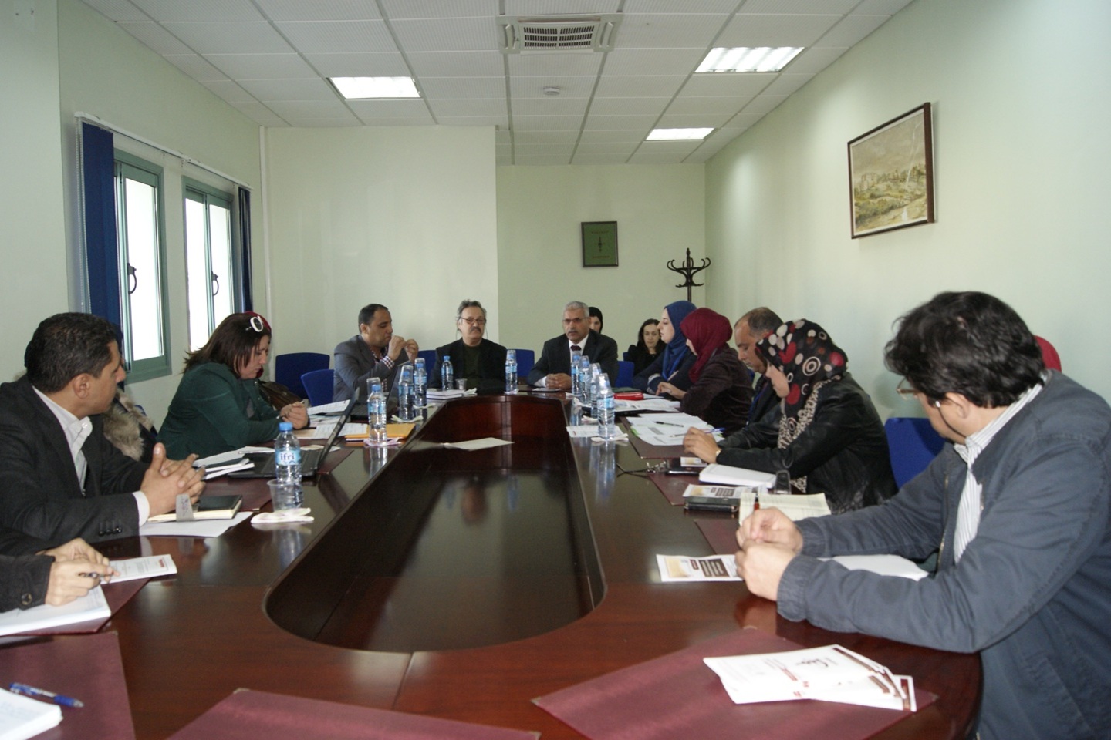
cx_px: 556
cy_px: 370
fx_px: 833
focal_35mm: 27
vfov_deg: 47.9
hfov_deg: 67.4
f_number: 5.6
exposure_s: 1/80
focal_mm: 18
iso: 800
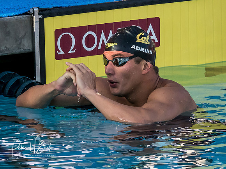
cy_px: 109
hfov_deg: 3.7
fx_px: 3471
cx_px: 132
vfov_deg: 2.8
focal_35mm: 532
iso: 640
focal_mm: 106
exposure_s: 1/1000
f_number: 5.6
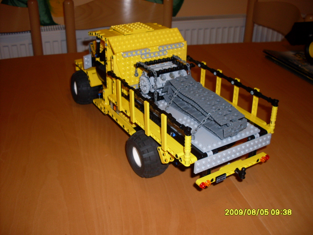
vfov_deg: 37.7
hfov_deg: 49.0
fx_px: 344
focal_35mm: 38
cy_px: 118
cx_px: 156
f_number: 2.8
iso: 100
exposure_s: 1/45
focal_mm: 6.3
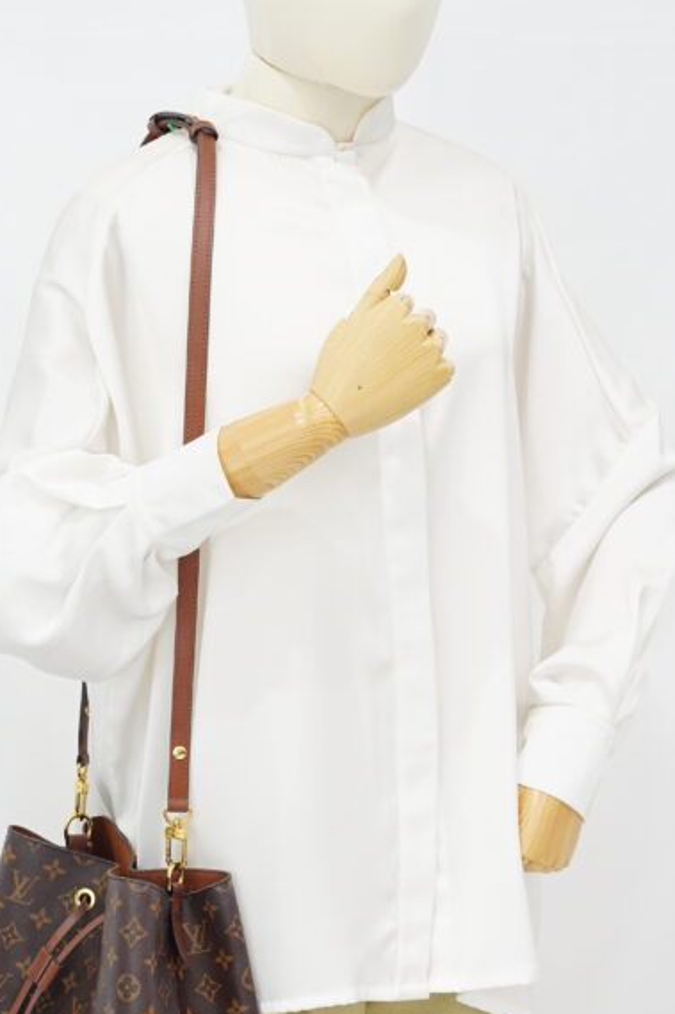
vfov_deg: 22.6
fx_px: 2533
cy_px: 654
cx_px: 282
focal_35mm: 90
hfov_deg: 15.2
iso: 640
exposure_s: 1/8
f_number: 6.3
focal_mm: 50
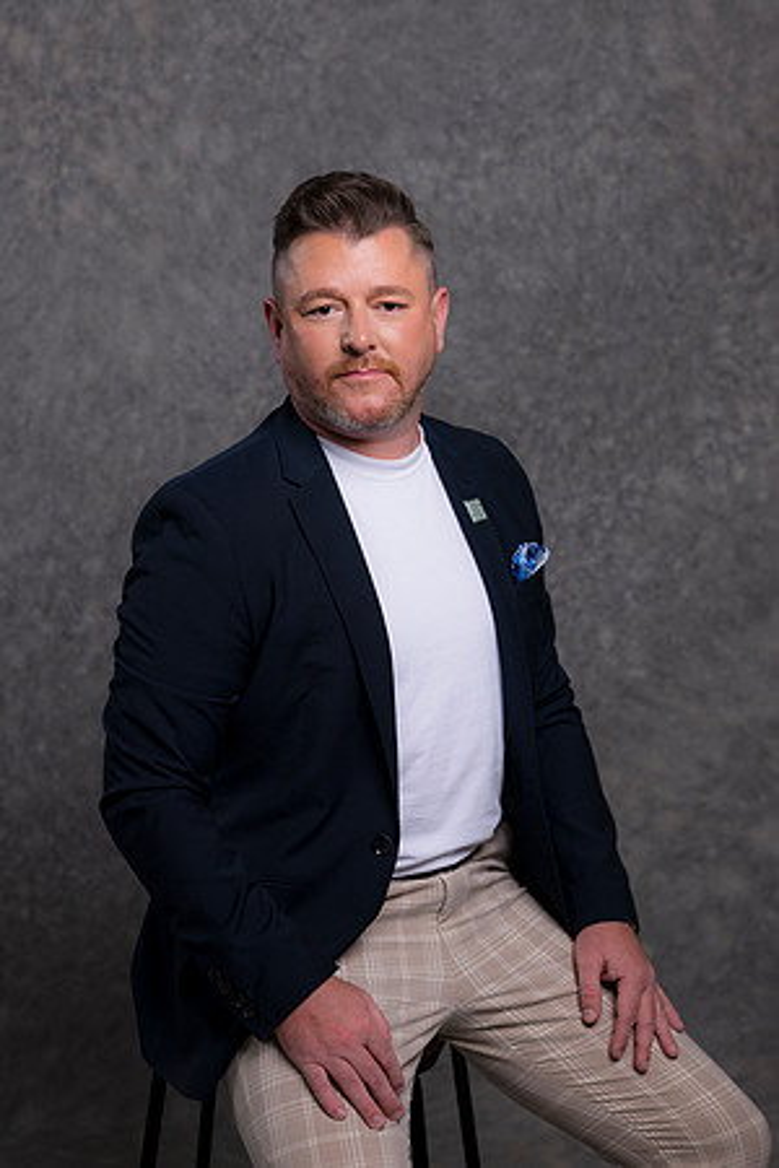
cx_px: 390
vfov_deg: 23.9
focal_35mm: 85
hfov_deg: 16.1
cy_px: 584
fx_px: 2759
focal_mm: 85
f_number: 5
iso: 100
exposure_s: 1/200
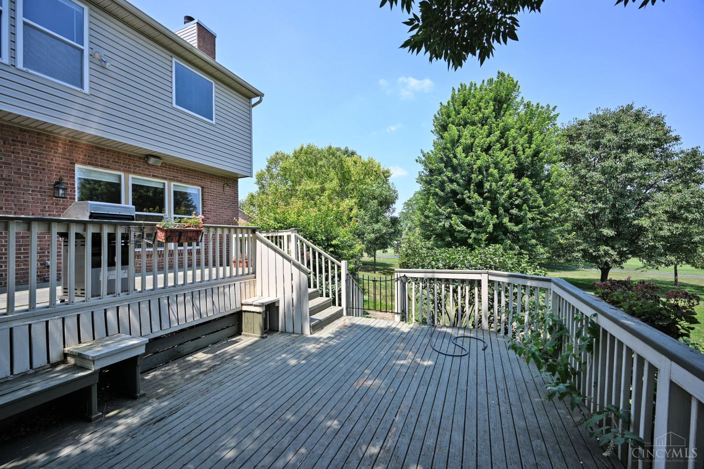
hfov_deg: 104.3
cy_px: 234
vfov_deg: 81.2
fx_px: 274
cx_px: 352
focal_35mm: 14
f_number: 6.3
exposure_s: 1/250
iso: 100
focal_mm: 14
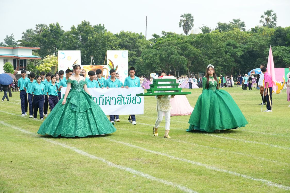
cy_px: 96
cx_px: 145
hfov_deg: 23.8
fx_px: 689
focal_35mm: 86
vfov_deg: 16.0
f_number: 5.6
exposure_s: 1/1600
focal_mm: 57
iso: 1250
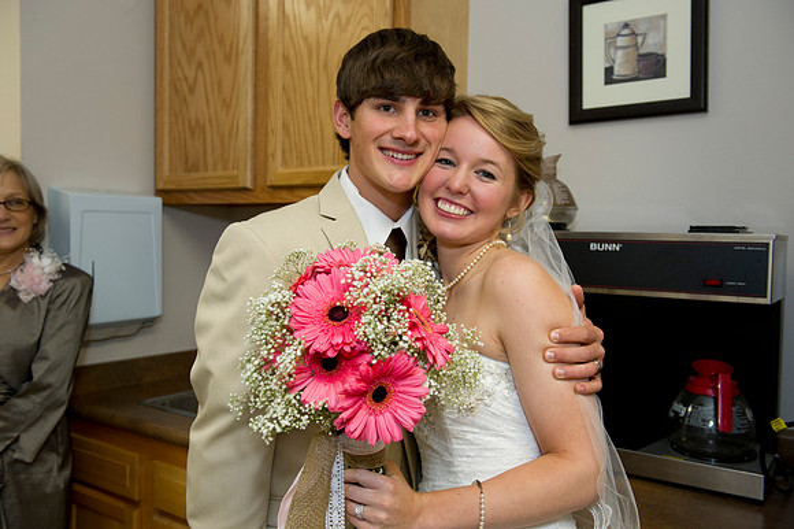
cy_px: 264
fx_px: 705
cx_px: 397
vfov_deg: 41.1
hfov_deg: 58.7
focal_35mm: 32
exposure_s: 1/125
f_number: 4.5
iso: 1600
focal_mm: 32
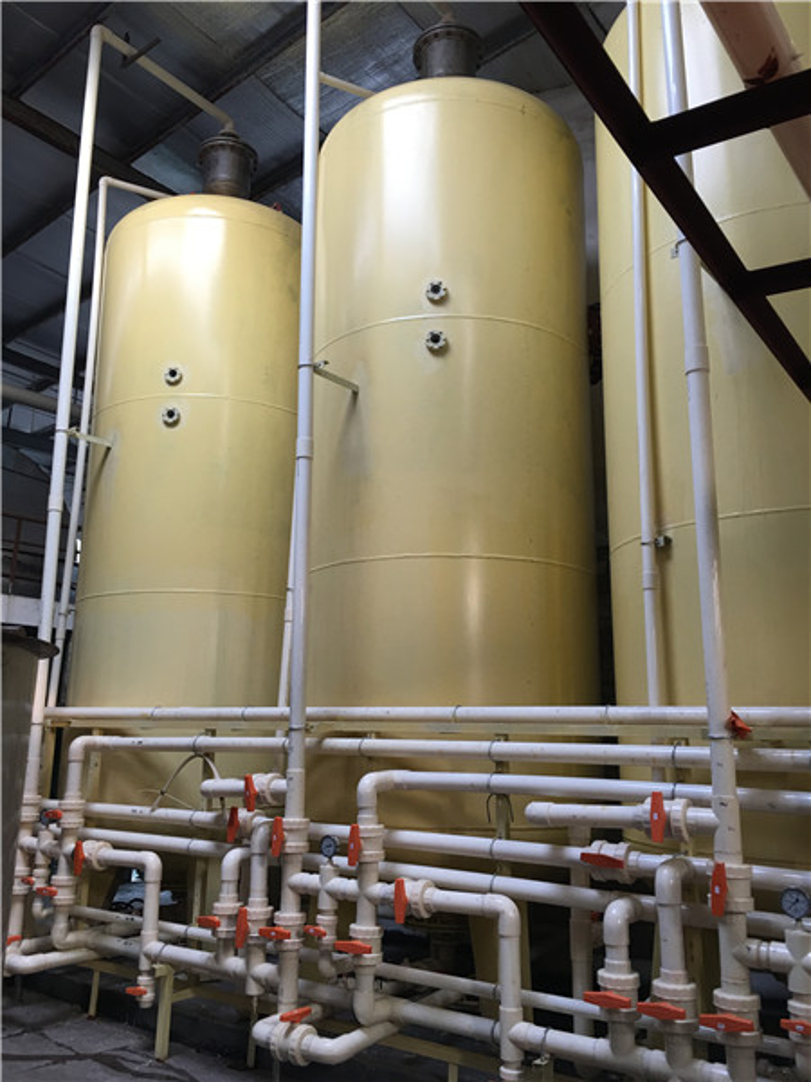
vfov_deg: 61.7
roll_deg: -1.3
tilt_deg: +11.9
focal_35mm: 29
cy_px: 541
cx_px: 406
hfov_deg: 48.2
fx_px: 906
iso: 40
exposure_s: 1/17
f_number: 2.2
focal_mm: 4.15
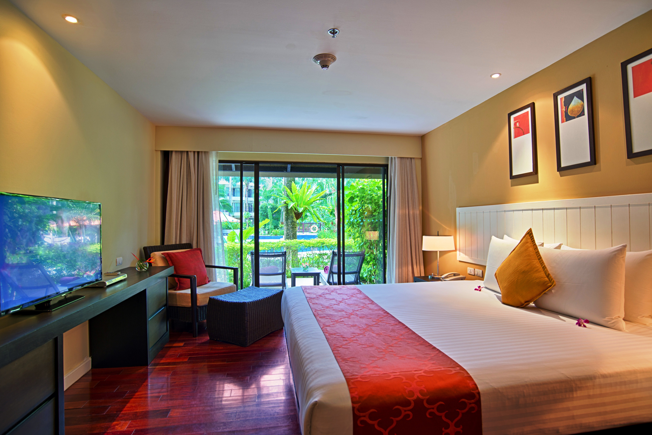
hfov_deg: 90.0
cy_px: 218
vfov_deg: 67.4
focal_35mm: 18
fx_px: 326
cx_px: 326
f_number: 5.6
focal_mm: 18
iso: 100
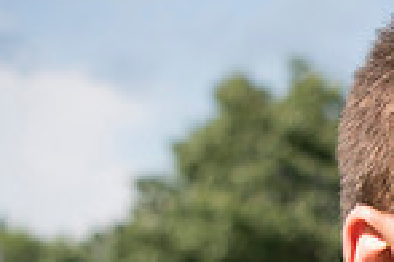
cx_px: 619
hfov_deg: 18.6
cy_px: 330
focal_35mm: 95
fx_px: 1040
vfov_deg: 13.9
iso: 200
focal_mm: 24
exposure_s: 1/2000
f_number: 2.8
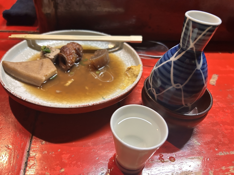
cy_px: 88
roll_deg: -6.2
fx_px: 176
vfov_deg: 53.1
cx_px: 117
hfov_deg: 67.3
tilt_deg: -39.8
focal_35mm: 26
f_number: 1.5
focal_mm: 5.7
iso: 500
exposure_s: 1/50
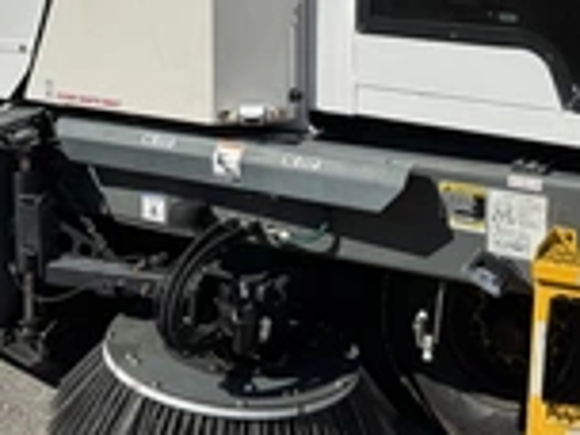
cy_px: -15
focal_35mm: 63
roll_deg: -2.5
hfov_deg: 30.7
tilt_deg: -4.3
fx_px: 1056
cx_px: 271
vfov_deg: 22.3
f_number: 1.78
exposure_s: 1/12346
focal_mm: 6.76
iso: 80
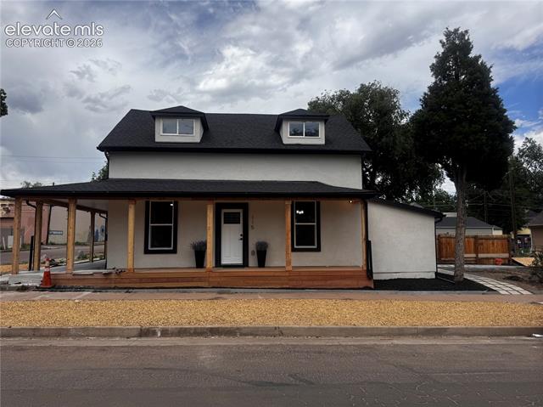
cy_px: 204
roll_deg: +0.2
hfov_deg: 71.6
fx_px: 376
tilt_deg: +4.0
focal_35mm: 24
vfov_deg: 56.8
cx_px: 272
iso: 80
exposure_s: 1/6410
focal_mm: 6.76
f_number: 1.78
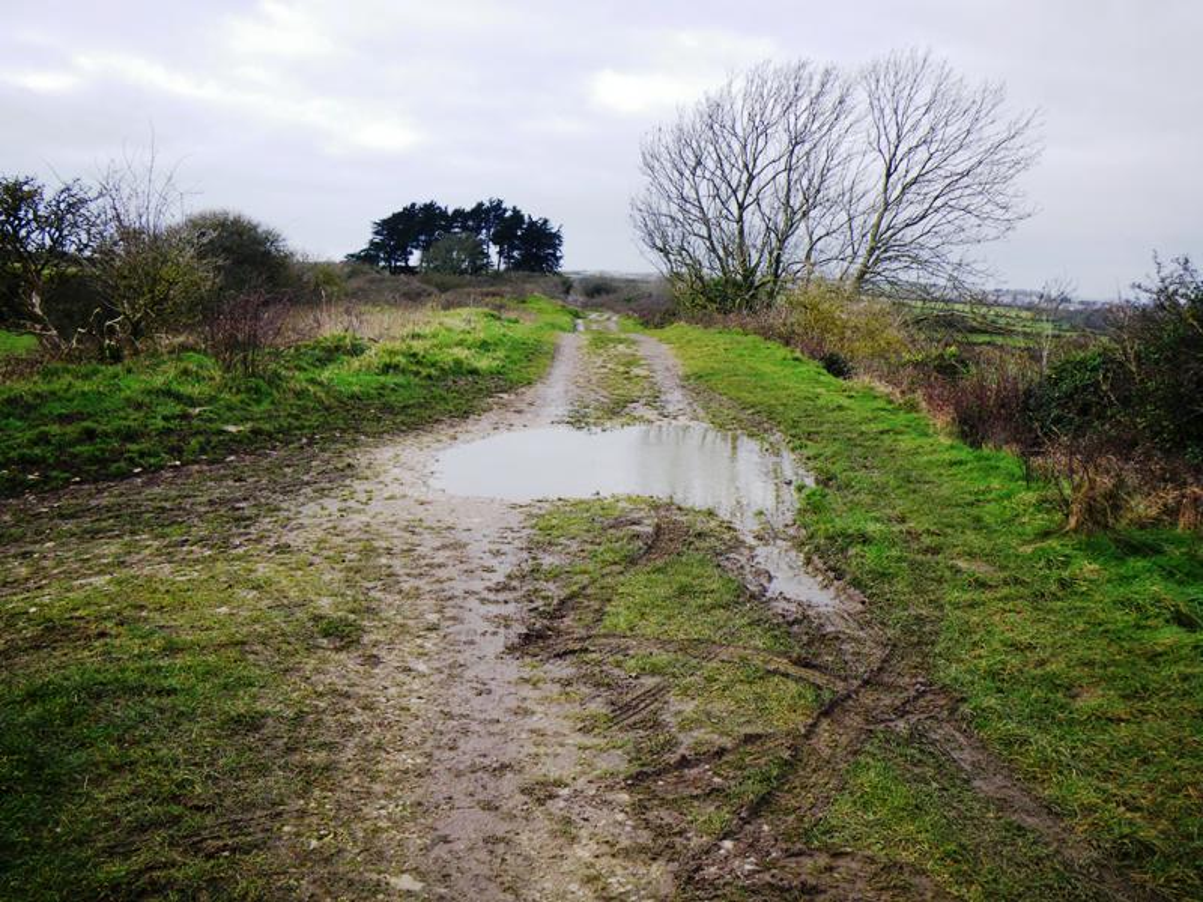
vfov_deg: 49.7
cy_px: 451
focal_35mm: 28
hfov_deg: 63.4
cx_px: 602
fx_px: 973
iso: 50
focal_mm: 5
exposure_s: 1/125
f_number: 3.5
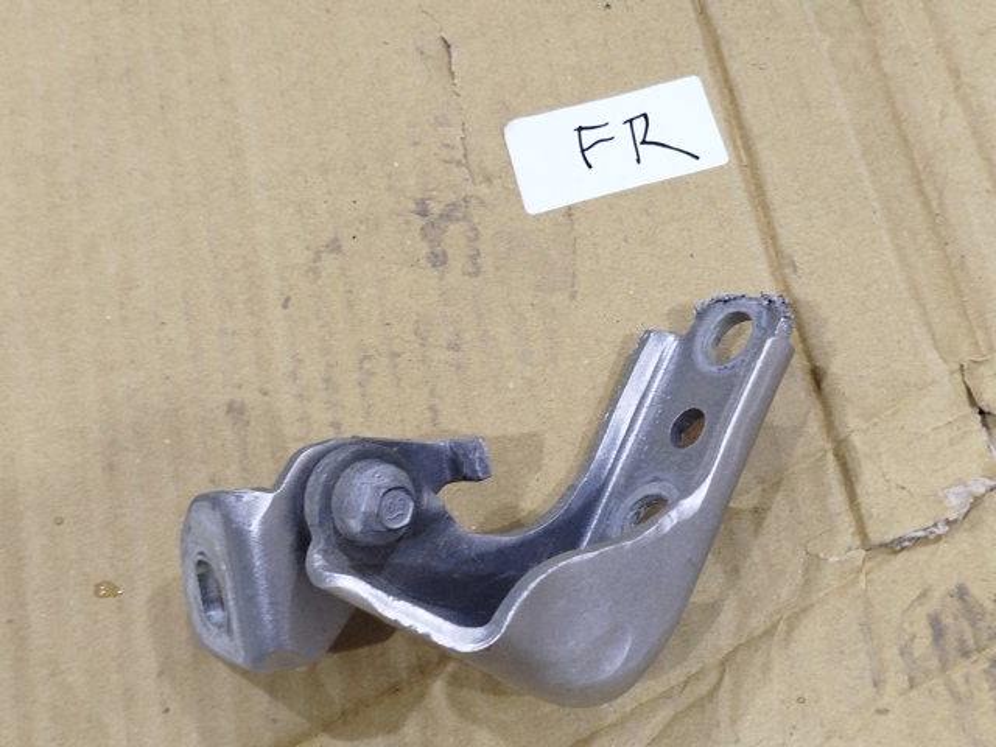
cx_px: 498
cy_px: 374
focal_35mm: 45
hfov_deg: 42.1
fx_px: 1295
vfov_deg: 32.2
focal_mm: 5.31
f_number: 1.7
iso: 640
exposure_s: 1/33
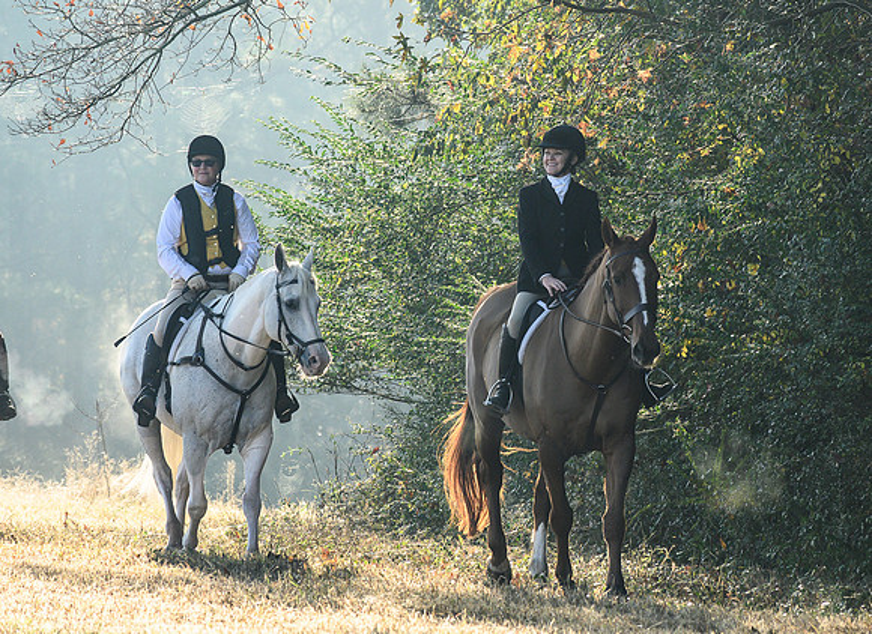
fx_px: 12940
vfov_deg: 2.8
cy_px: 220
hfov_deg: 3.9
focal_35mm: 519
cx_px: 590
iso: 640
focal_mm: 250
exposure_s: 1/500
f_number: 8
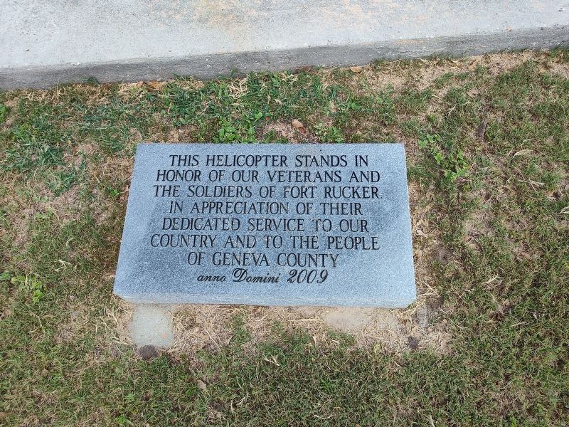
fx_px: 378
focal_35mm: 23
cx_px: 284
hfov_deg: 73.9
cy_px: 214
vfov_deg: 58.9
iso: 100
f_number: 1.8
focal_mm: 5.56
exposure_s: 1/301
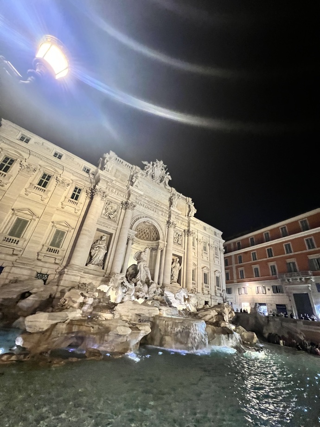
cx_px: 160
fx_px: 160
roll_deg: -8.1
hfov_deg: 89.9
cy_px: 214
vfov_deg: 106.2
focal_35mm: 13
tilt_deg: +28.9
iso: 1000
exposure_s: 1/33
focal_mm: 1.57
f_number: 1.8
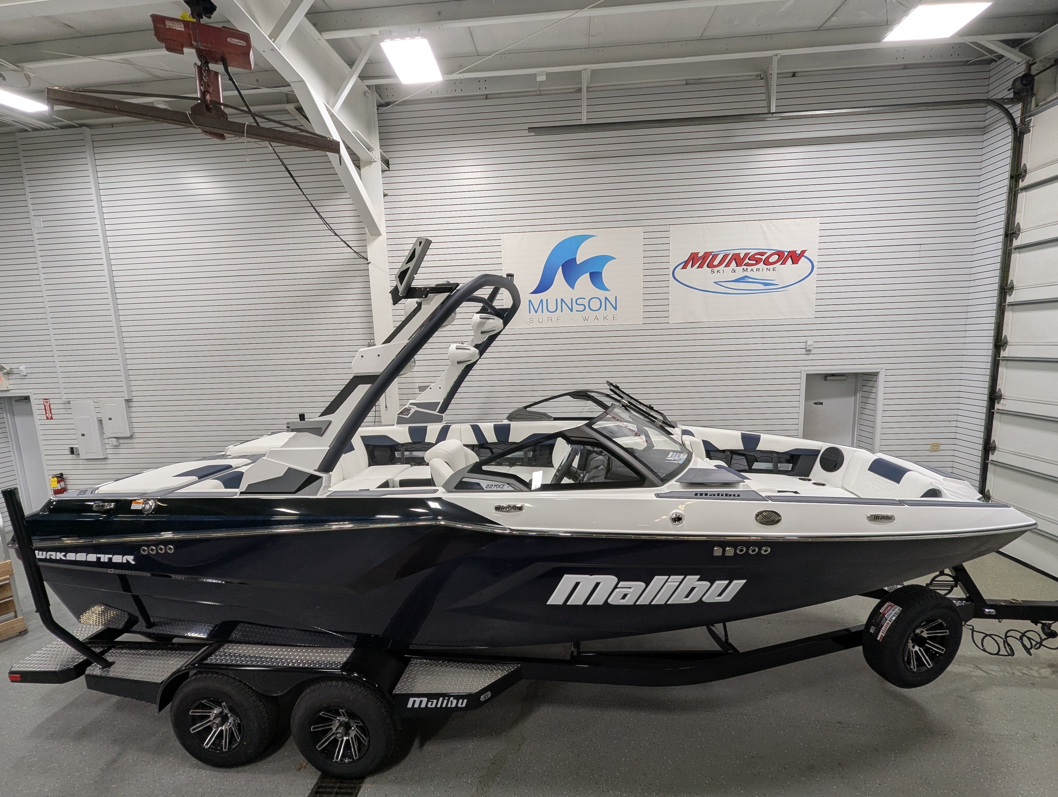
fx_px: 398
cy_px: 398
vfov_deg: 90.1
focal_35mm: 13
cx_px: 529
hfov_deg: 106.1
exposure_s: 1/46.7
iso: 44
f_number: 2.2
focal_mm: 1.95
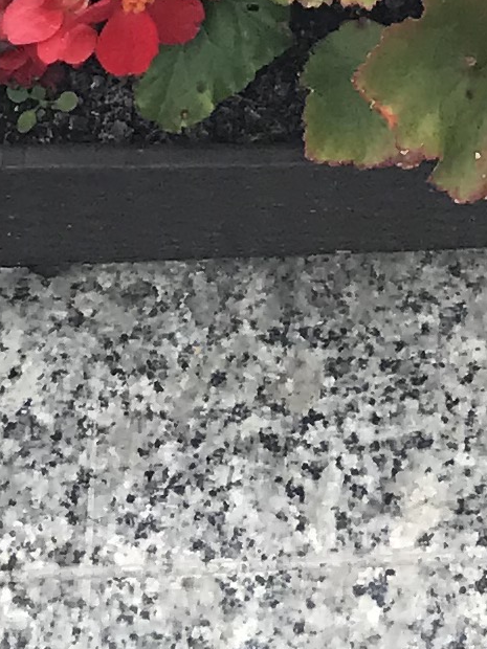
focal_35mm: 182
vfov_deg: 8.6
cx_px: 518
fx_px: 3414
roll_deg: +1.7
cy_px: -1452
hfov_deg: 8.1
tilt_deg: -39.2
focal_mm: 3.99
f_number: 1.8
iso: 20
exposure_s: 1/1140
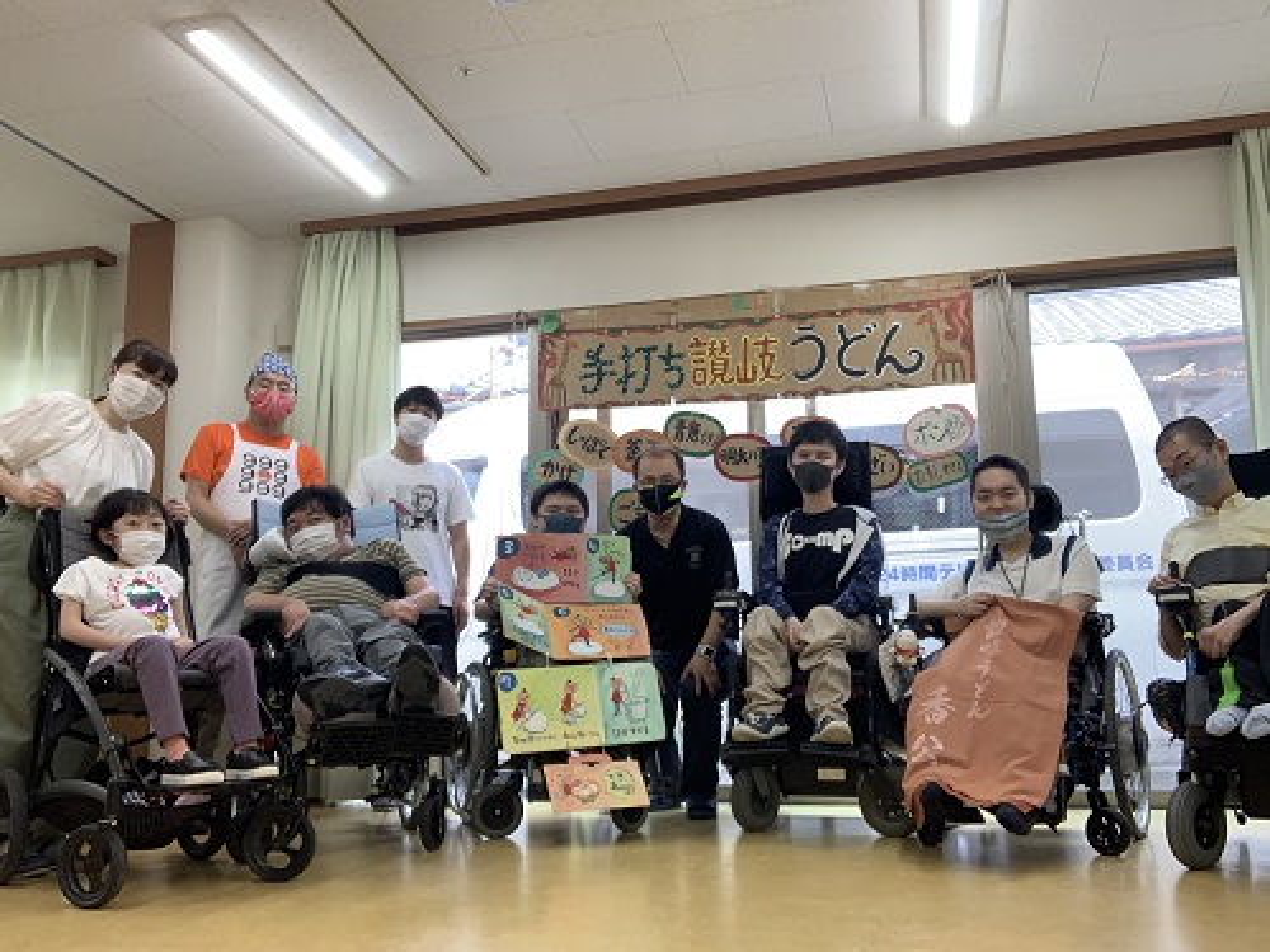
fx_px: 1174
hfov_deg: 56.8
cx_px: 635
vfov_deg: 44.2
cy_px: 476
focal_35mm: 32
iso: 40
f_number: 2.2
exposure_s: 1/60
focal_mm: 2.87
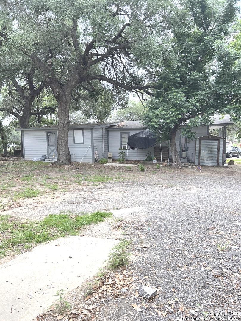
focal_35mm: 26
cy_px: 160
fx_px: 241
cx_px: 120
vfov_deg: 67.3
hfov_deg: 53.1
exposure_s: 1/1238
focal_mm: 5.7
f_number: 1.5
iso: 32
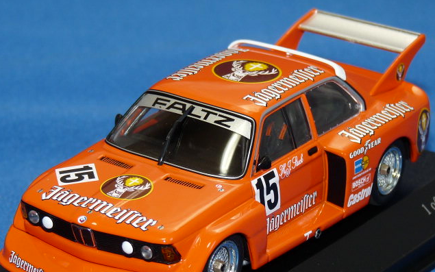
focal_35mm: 171
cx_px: 216
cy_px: 157
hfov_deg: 12.2
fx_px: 2027
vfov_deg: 7.7
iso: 100
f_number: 3.4
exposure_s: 1/40
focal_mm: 16.1
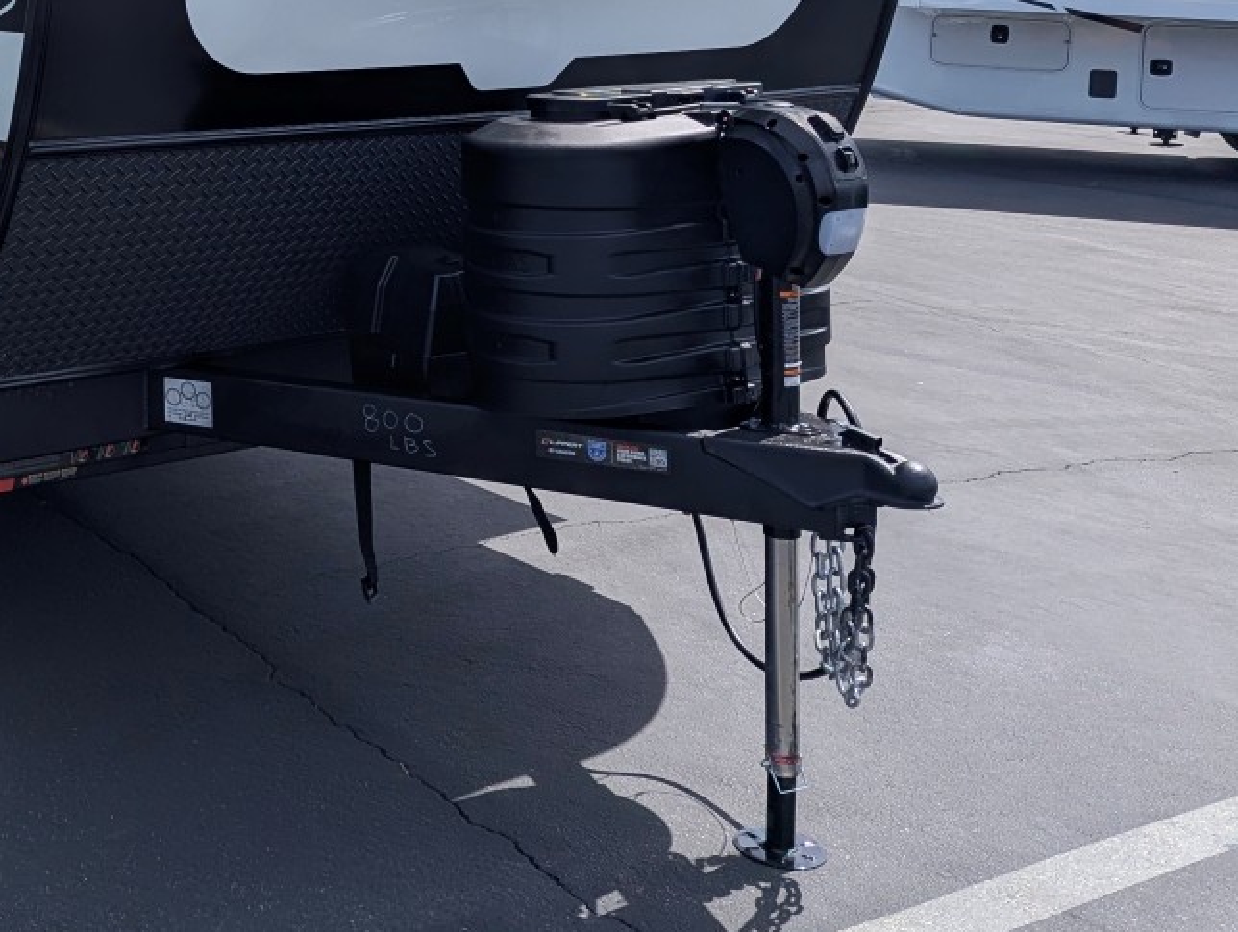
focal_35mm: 52
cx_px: 64
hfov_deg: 34.2
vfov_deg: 26.7
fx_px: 1862
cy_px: 21
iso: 47
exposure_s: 1/2632
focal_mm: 6.81
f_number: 1.85
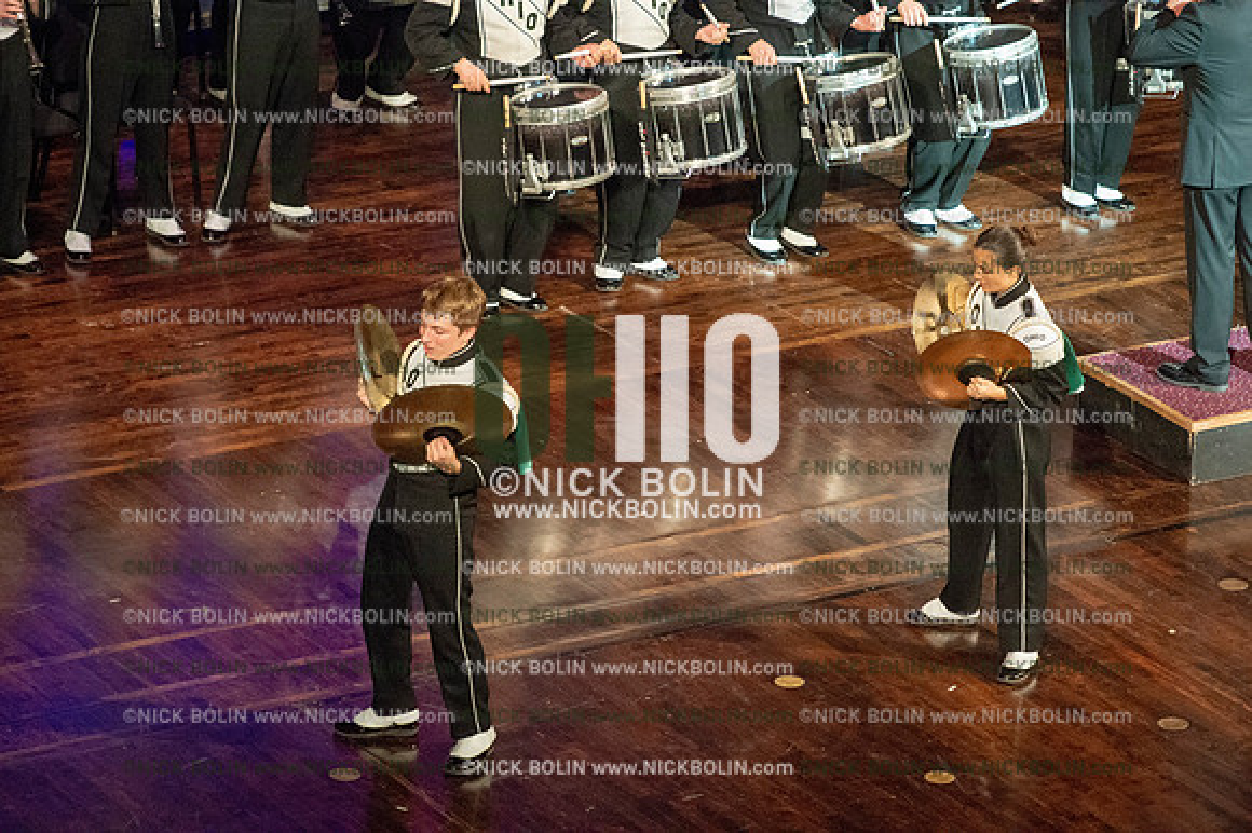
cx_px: 626
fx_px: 6951
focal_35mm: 200
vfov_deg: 6.9
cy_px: 416
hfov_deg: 10.3
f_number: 5.6
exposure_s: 1/500
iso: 8000
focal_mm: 200
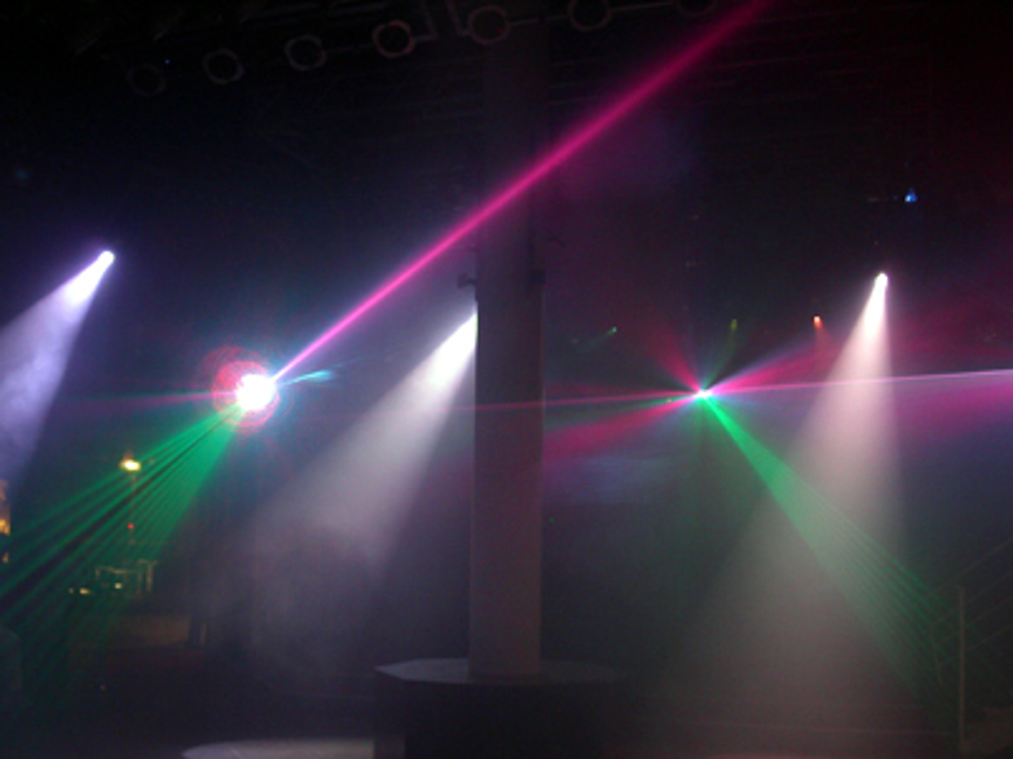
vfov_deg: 37.7
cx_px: 506
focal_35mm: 38
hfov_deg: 49.0
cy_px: 380
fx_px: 1112
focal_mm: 7.8
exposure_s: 1/6
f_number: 2.8
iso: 200
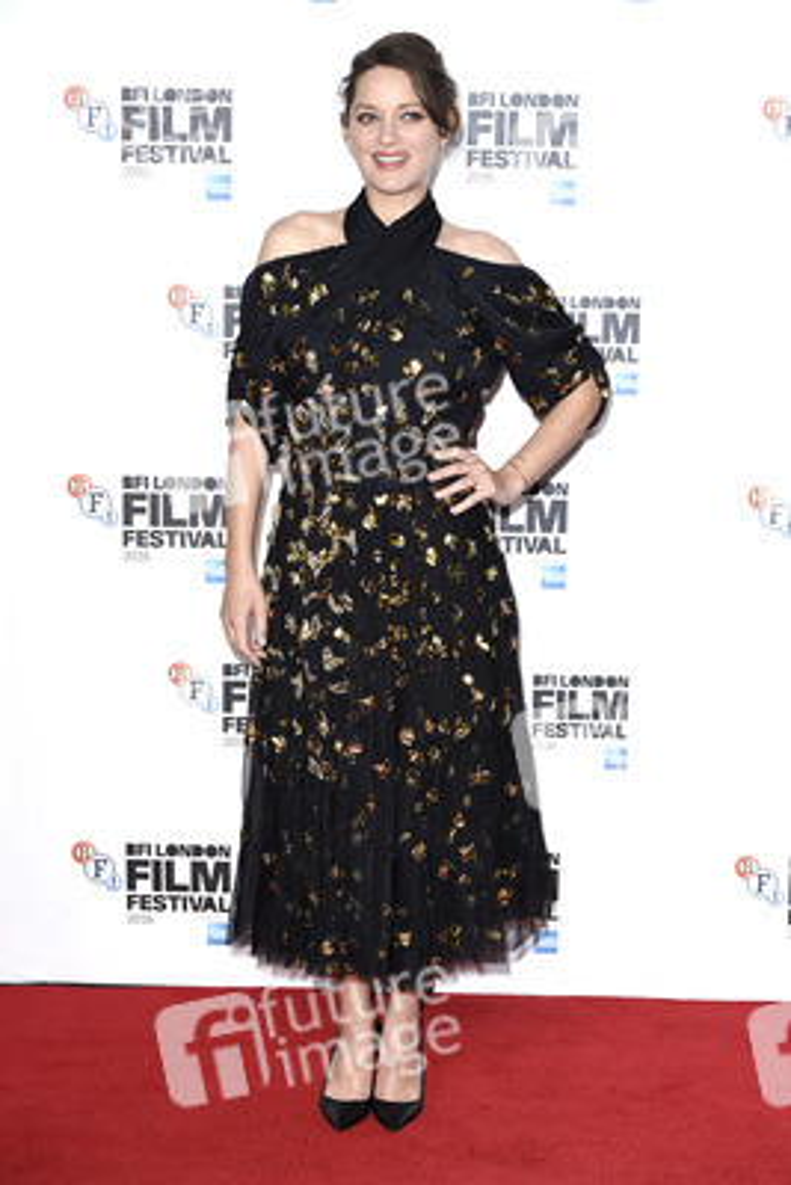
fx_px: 2634
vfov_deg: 25.4
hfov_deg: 17.1
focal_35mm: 80
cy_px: 592
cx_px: 396
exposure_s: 1/250
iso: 800
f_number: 5.6
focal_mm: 80
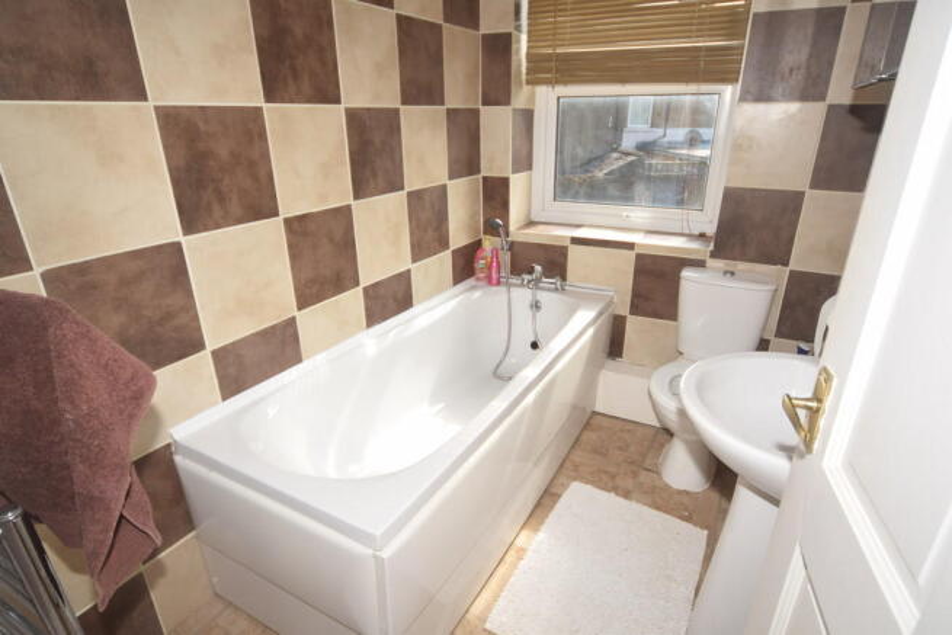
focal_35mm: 18
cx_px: 476
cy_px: 318
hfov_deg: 90.0
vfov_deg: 67.4
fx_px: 476
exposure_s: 1/100
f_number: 5
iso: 100
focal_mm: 12
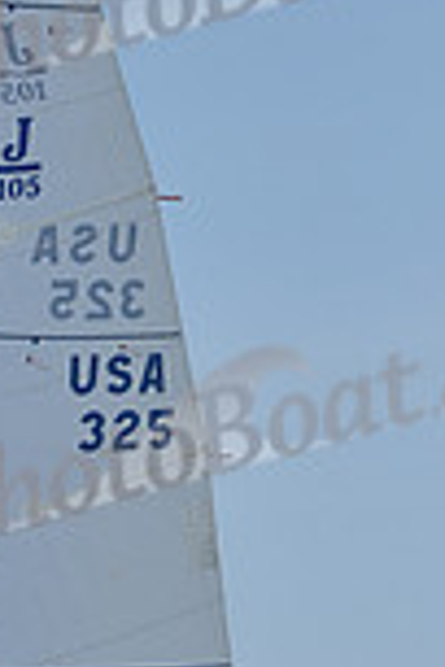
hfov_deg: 5.1
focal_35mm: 265
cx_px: -303
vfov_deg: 7.8
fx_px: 4913
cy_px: 275
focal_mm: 70
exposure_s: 1/1250
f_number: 9
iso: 250
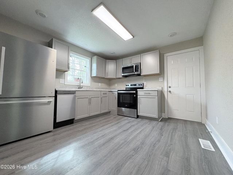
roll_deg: -0.1
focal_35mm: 14
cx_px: 116
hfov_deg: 102.0
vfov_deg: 85.7
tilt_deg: +3.2
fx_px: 94
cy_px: 88
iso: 200
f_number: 2.2
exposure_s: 1/93
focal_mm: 2.22
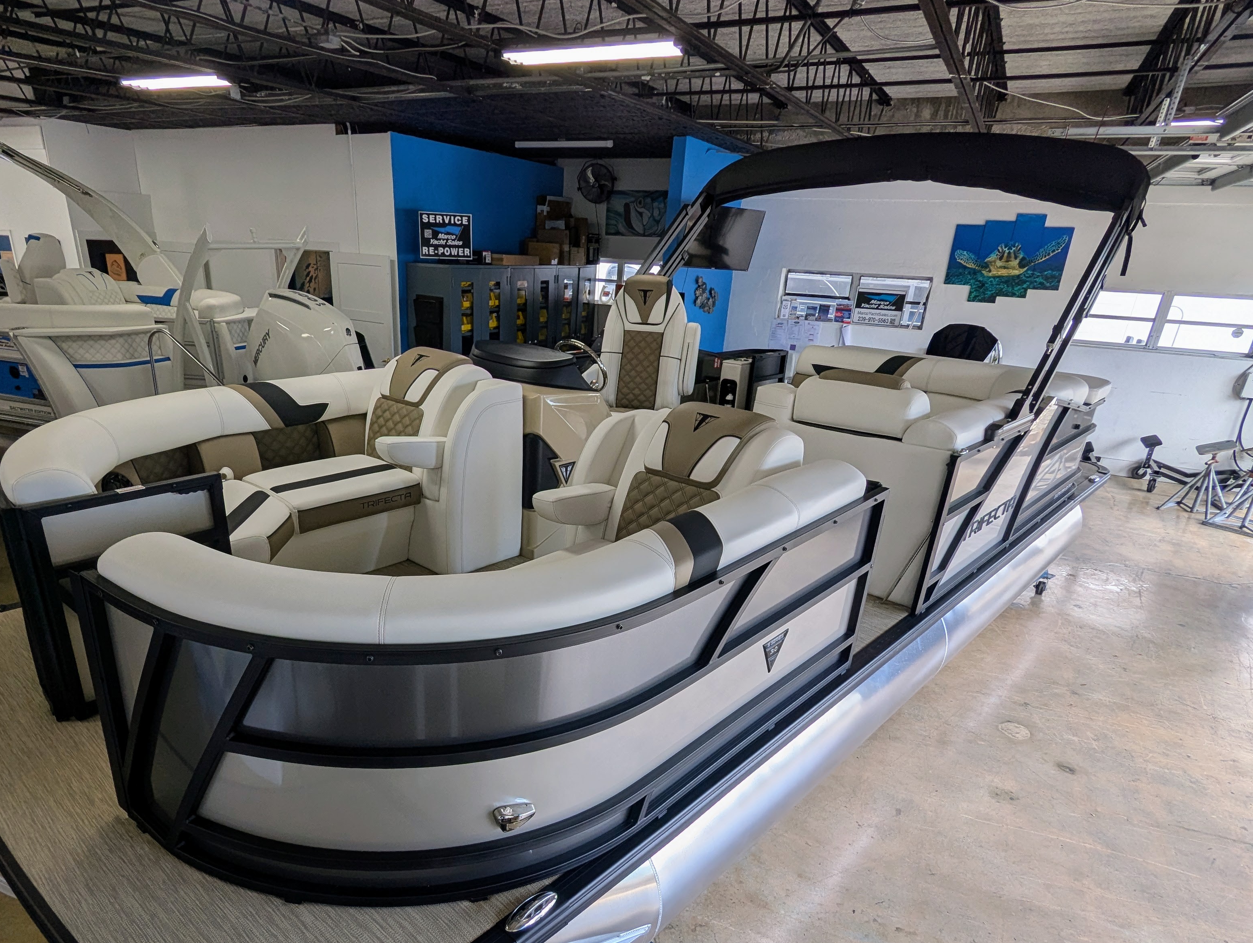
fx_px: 761
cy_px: 588
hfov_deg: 78.7
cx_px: 560
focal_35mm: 21
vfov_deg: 62.7
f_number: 2.2
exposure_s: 1/120
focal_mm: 2.35
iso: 43
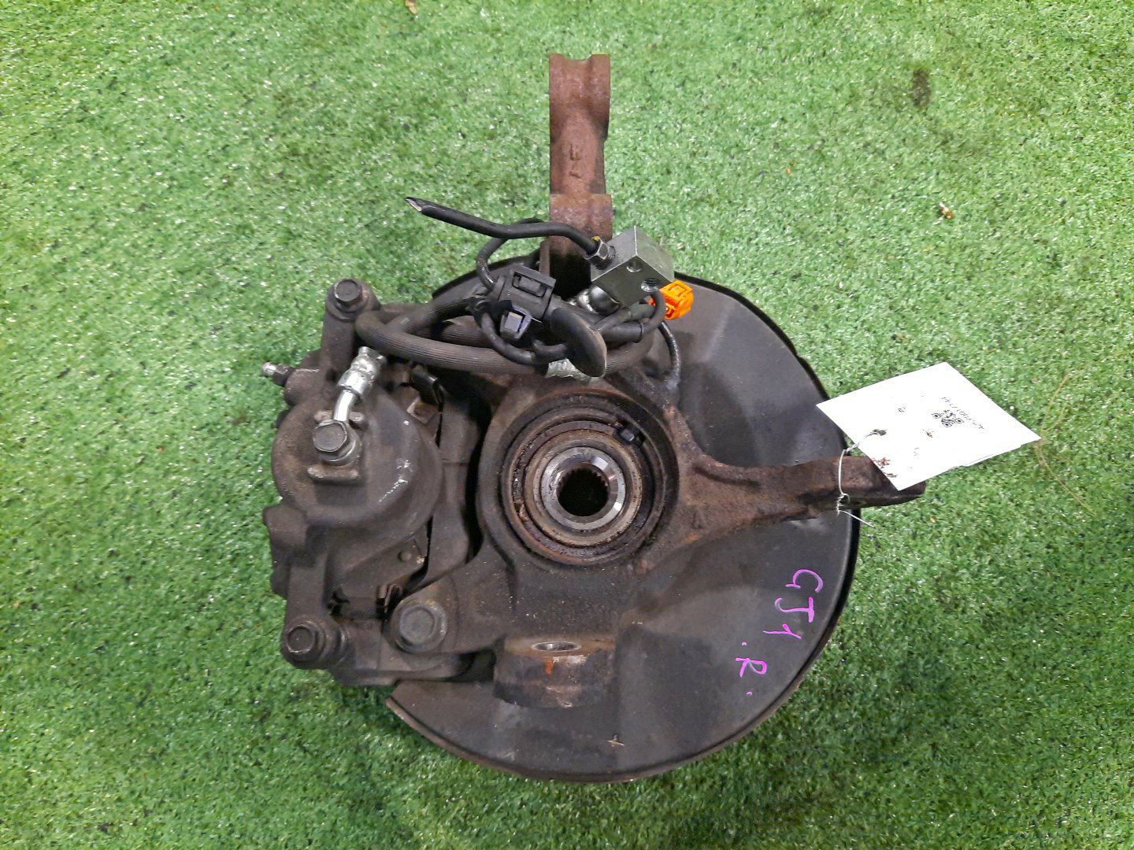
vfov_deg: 54.9
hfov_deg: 69.4
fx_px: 819
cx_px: 567
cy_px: 425
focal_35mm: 25
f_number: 2
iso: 573
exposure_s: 1/25
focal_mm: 4.6
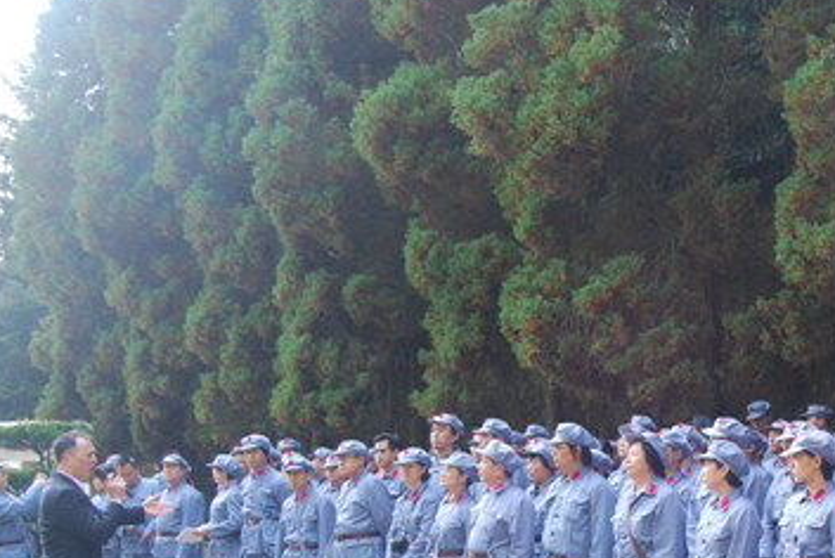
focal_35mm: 51
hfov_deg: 37.3
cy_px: 439
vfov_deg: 26.1
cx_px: 686
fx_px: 1184
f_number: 4
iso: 200
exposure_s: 1/60
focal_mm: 20
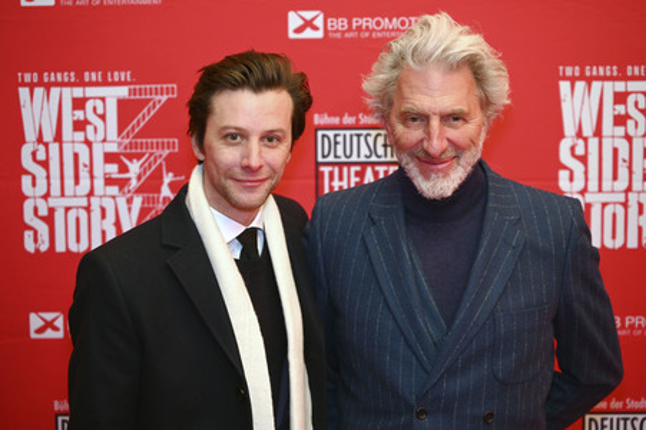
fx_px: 1345
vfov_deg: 18.2
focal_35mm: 75
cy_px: 215
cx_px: 323
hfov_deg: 27.0
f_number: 2.8
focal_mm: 75
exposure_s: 1/125
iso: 1250
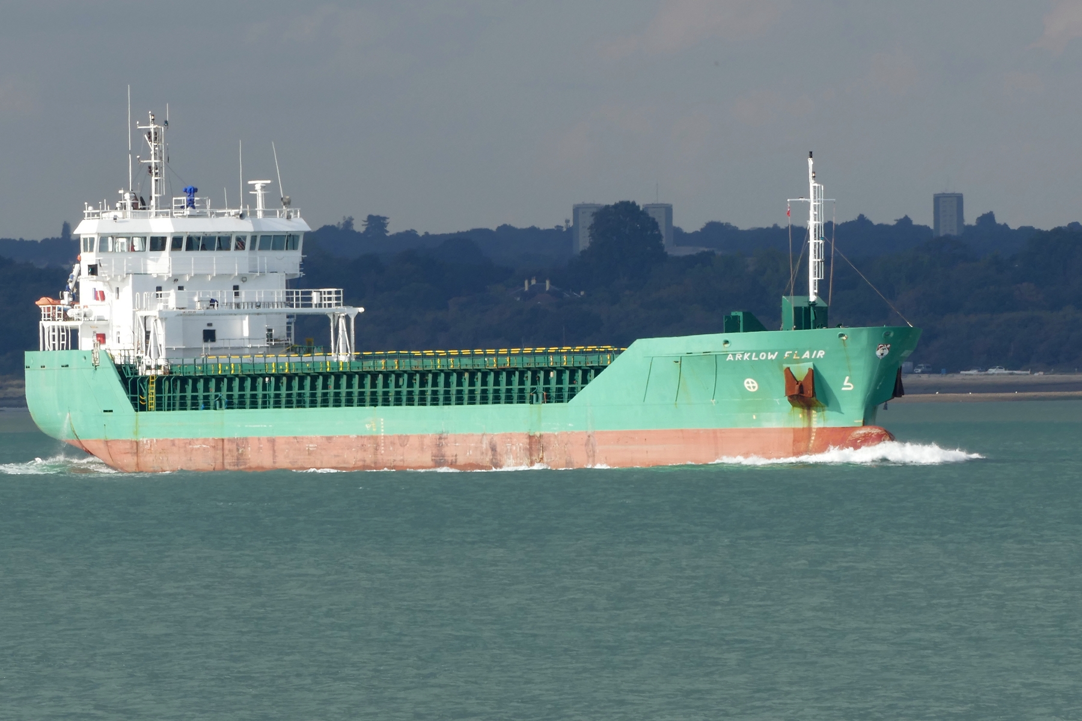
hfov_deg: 3.3
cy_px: 360
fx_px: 18543
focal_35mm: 617
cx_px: 541
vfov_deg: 2.2
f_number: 8
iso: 125
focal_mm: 146
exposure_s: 1/250
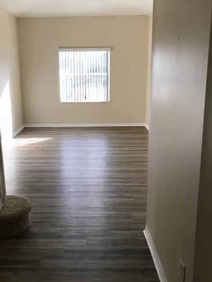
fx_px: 302
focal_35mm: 37
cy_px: 136
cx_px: 83
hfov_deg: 38.5
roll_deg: +1.5
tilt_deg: -10.5
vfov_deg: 50.1
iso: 25
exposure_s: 1/40
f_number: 1.8
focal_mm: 3.99
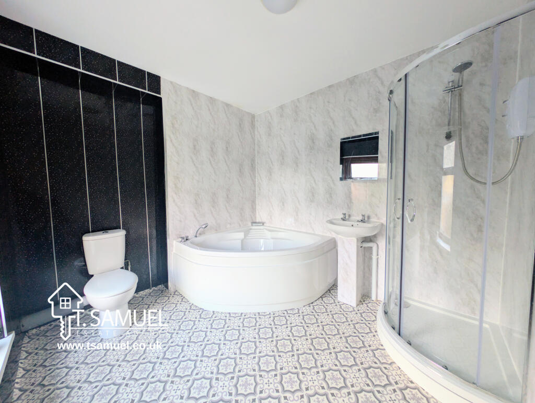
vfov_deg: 94.6
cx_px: 268
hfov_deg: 110.5
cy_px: 202
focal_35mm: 12
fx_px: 186
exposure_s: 1/60
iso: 227
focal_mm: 2.23
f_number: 1.95
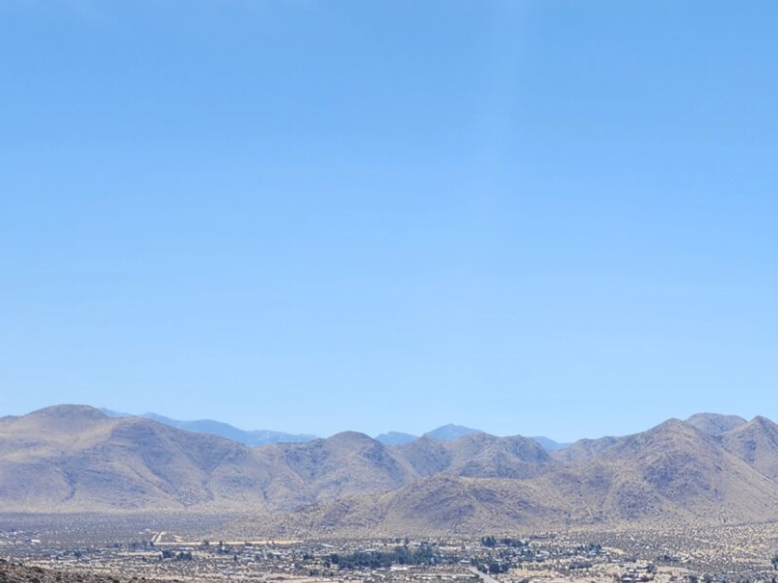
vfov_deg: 18.0
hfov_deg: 24.6
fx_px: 1640
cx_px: 890
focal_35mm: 73
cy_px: 867
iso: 20
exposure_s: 1/1819
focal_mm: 5.4
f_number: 1.8
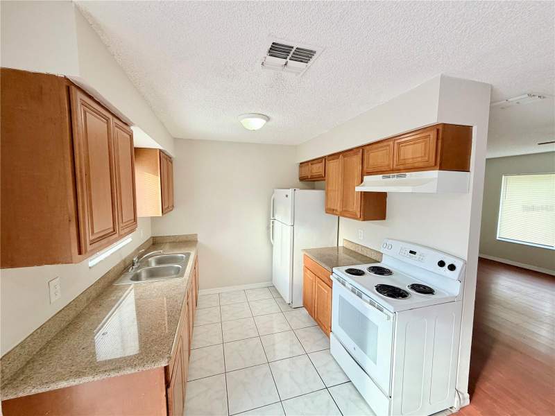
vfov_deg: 85.7
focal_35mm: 14
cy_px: 208
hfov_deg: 102.1
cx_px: 278
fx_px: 224
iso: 200
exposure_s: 1/120
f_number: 2.2
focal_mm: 2.22
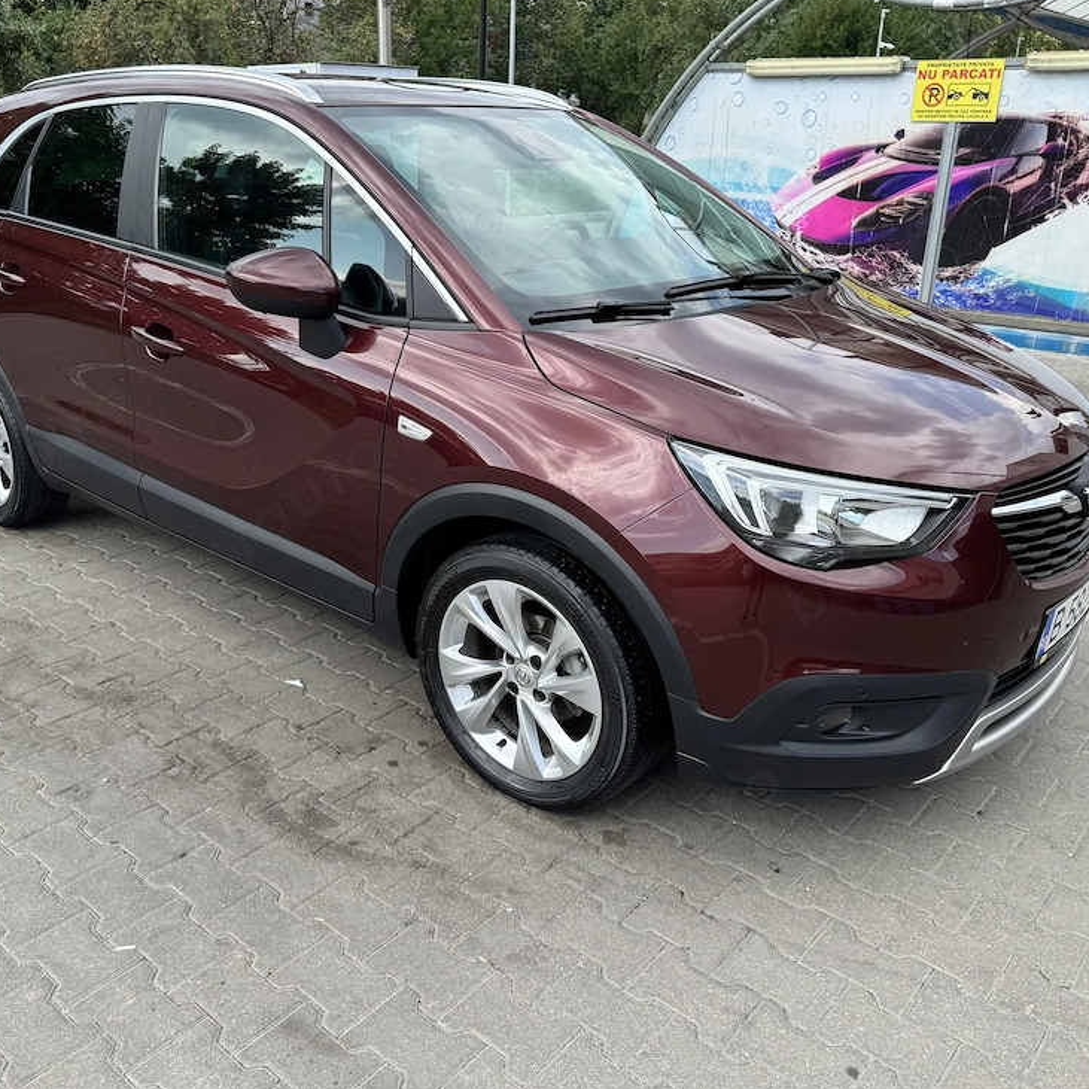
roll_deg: -0.9
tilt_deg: -20.9
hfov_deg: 55.5
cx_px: 487
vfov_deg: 55.6
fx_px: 1032
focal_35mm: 29
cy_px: 536
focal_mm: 6.76
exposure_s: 1/1059
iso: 80
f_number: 1.78
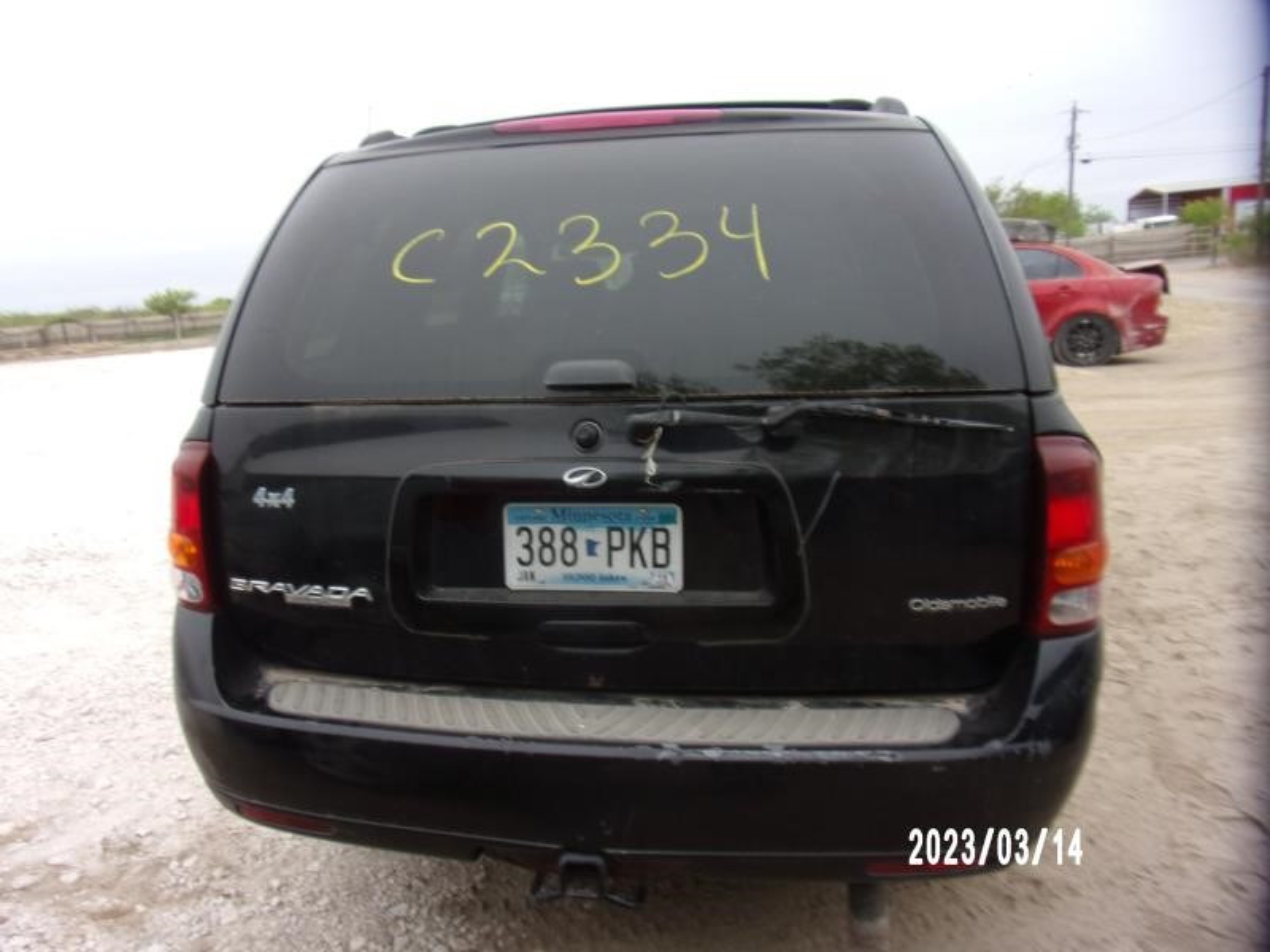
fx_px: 881
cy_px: 476
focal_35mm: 24
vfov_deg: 56.8
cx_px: 635
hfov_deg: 71.6
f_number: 3.3
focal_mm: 4.3
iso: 80
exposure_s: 1/34
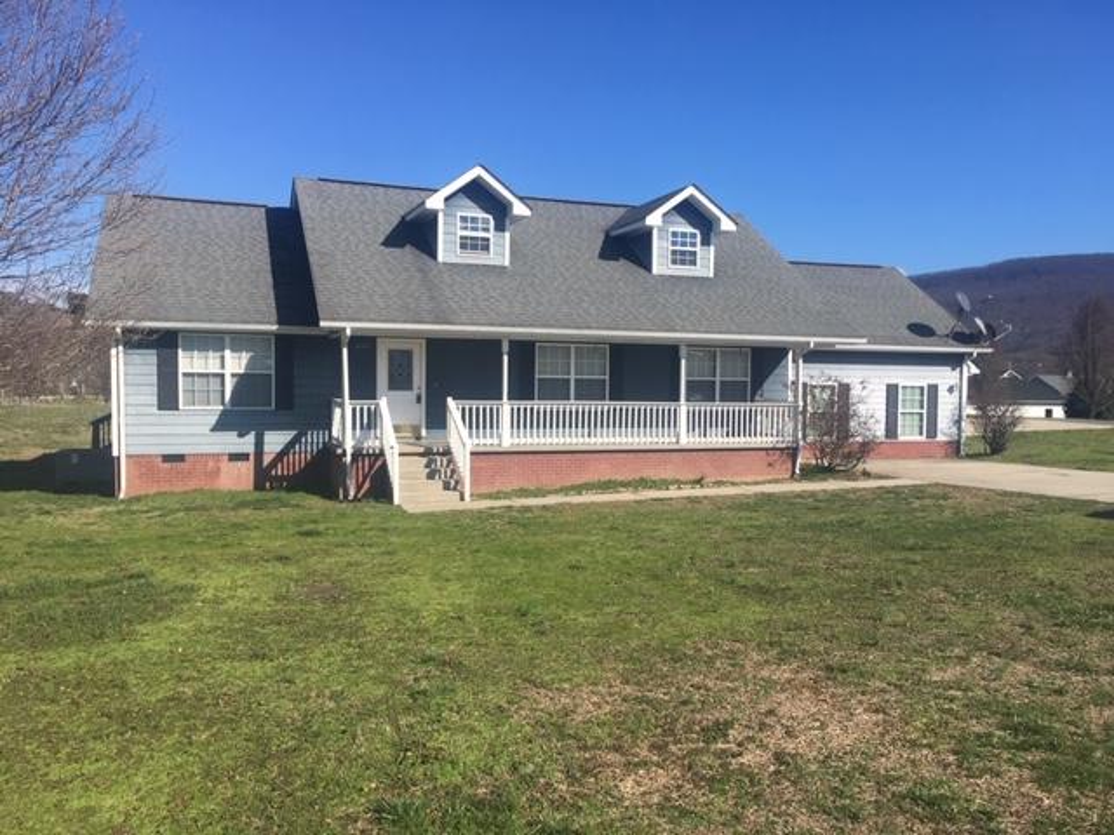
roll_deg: +0.0
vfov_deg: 48.2
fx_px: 933
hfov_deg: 61.7
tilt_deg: -3.5
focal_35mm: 29
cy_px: 418
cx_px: 557
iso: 25
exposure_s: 1/1538
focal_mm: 4.15
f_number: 2.2
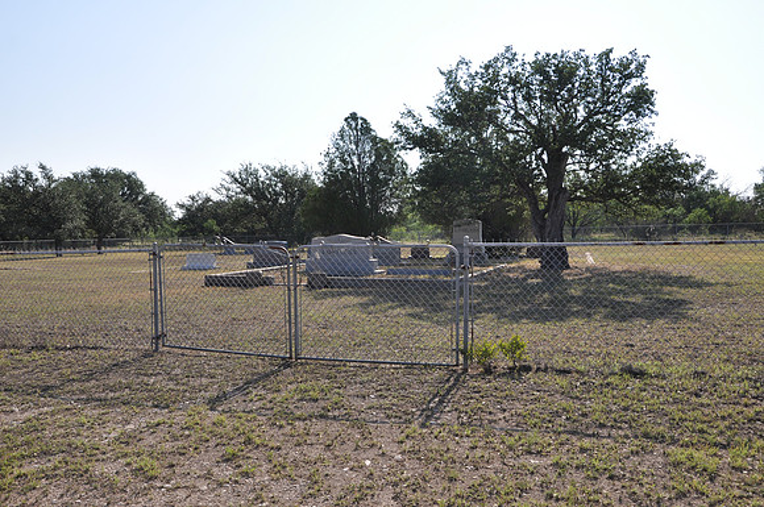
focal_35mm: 38
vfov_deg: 35.4
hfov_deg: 51.3
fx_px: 795
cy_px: 254
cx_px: 382
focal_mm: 25
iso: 200
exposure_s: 1/200
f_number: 10
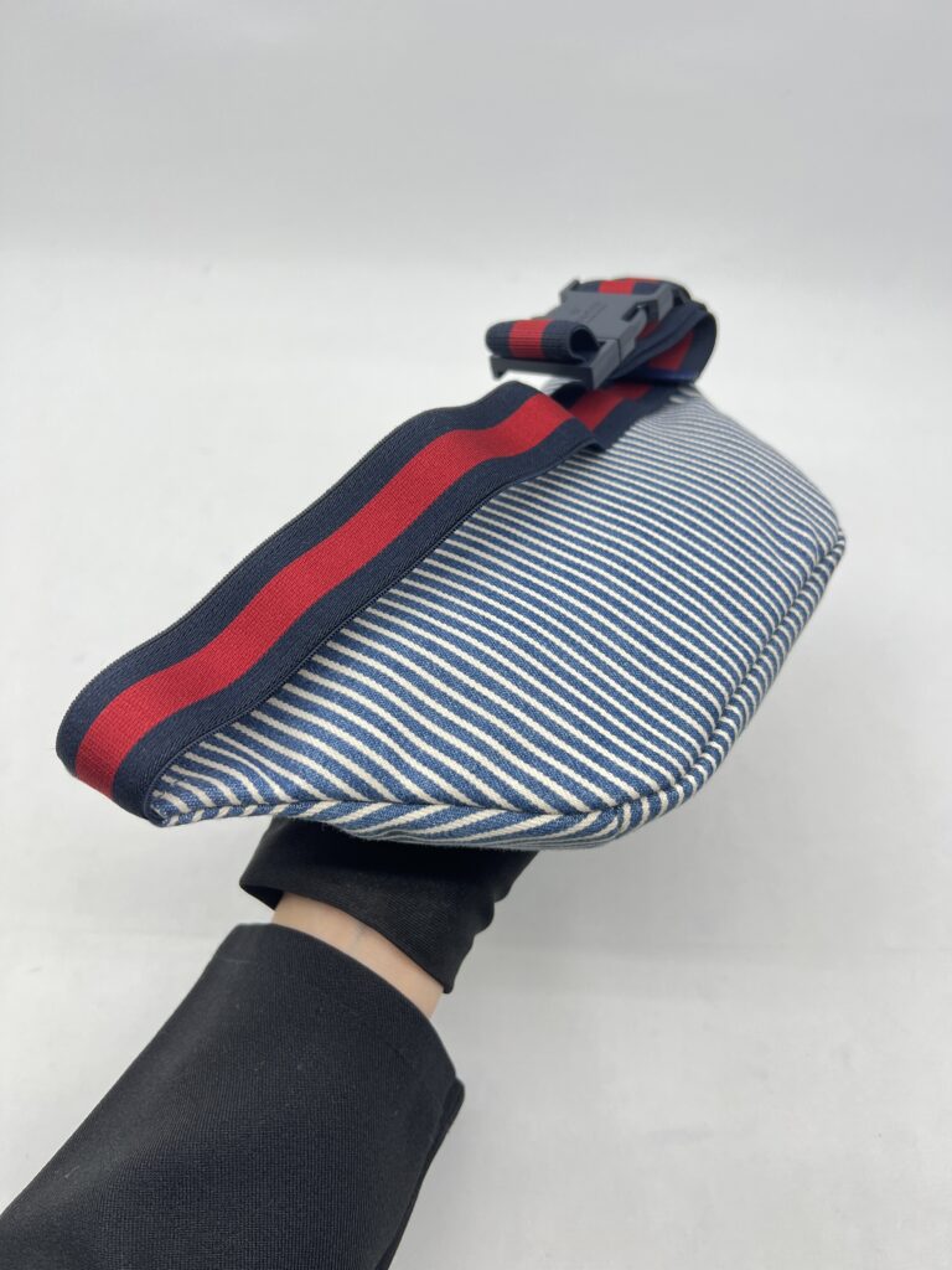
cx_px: 476
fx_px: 953
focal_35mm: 26
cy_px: 635
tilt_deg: -48.7
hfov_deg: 53.1
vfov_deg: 67.3
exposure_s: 1/100
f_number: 1.5
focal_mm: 5.7
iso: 40
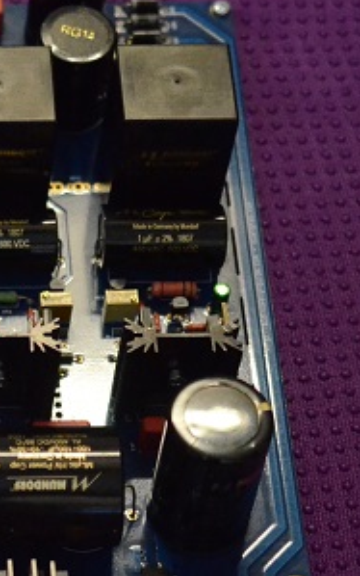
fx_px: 2558
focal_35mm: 163
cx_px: -264
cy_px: 269
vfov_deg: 12.8
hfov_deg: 7.8
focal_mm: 40
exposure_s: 1/320
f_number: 2.8
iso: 5000
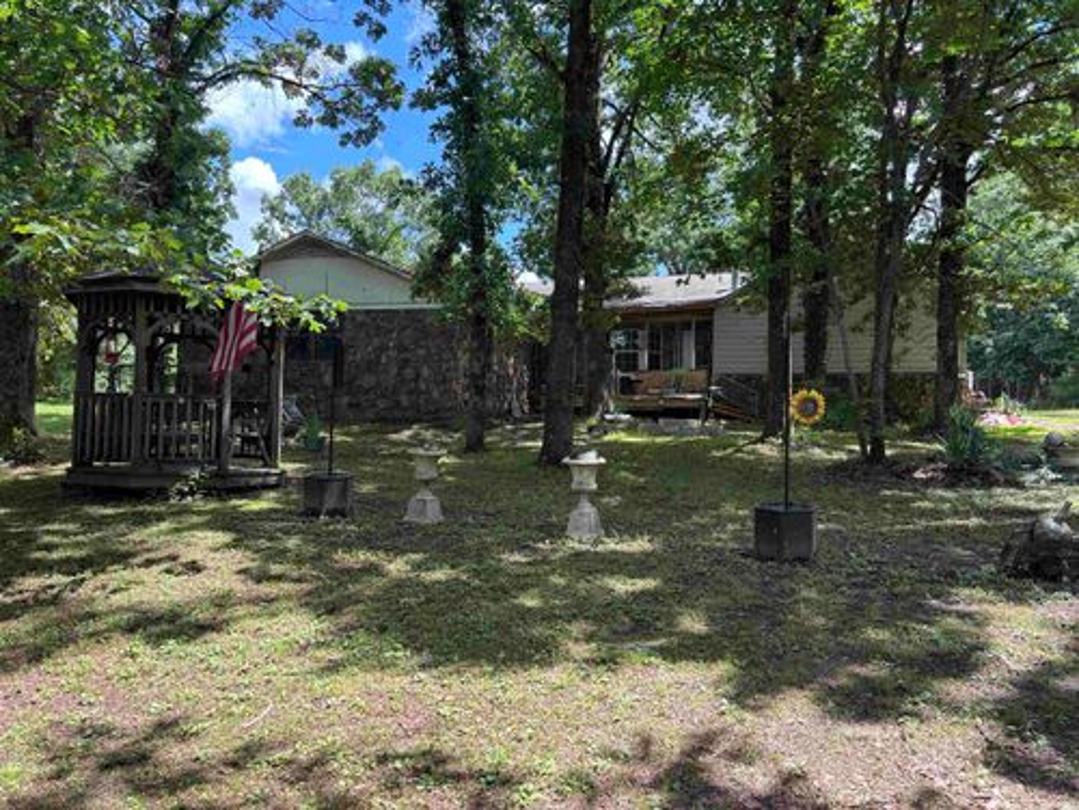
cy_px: 405
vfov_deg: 53.1
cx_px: 540
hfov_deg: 67.3
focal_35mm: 26
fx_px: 810
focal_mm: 5.96
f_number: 1.6
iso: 50
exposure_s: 1/373
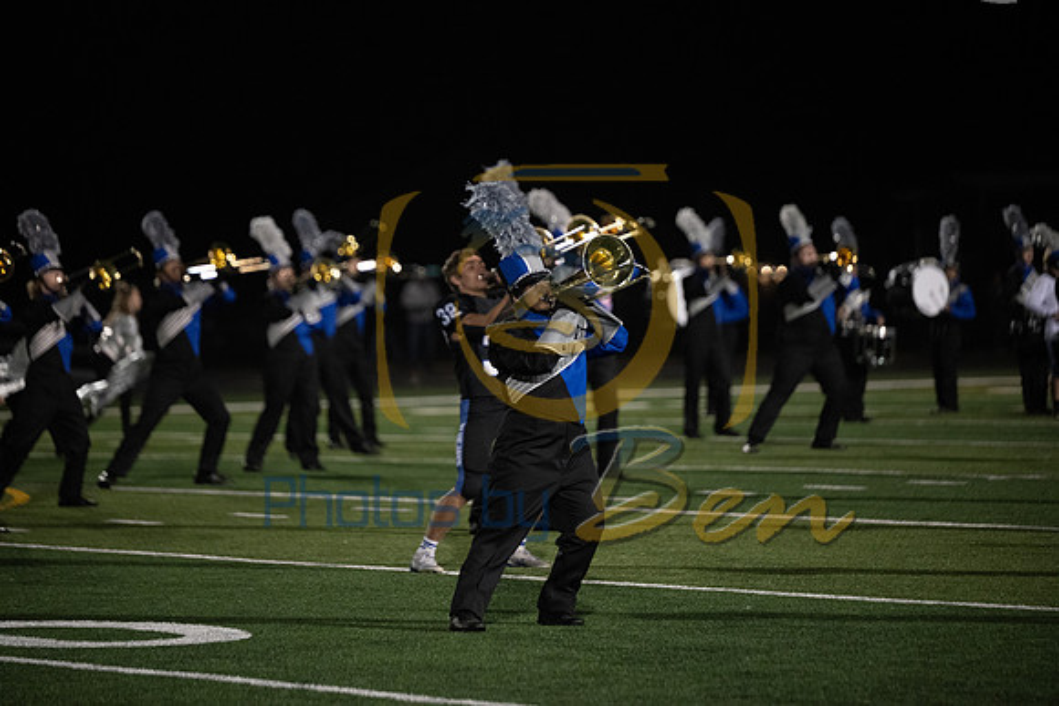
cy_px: 353
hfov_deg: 11.7
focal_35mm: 175
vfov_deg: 7.9
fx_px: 5149
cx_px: 530
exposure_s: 1/1250
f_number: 2.8
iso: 5000
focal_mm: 175
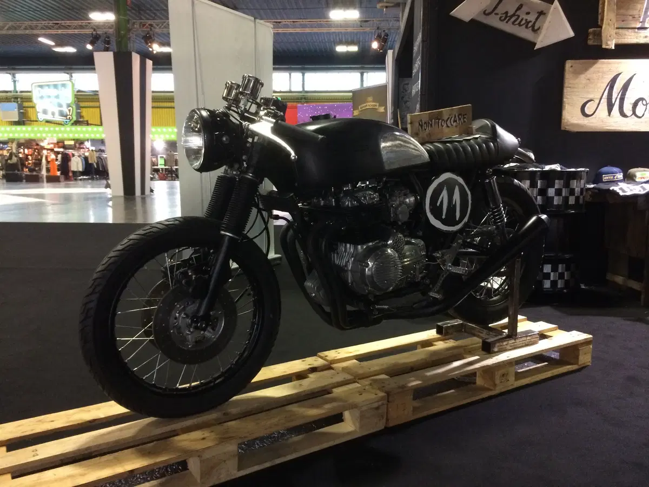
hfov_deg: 61.7
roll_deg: +0.7
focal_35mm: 29
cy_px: 244
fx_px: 544
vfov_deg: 48.2
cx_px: 324
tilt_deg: -8.3
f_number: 2.2
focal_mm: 4.15
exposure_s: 1/24
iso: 320
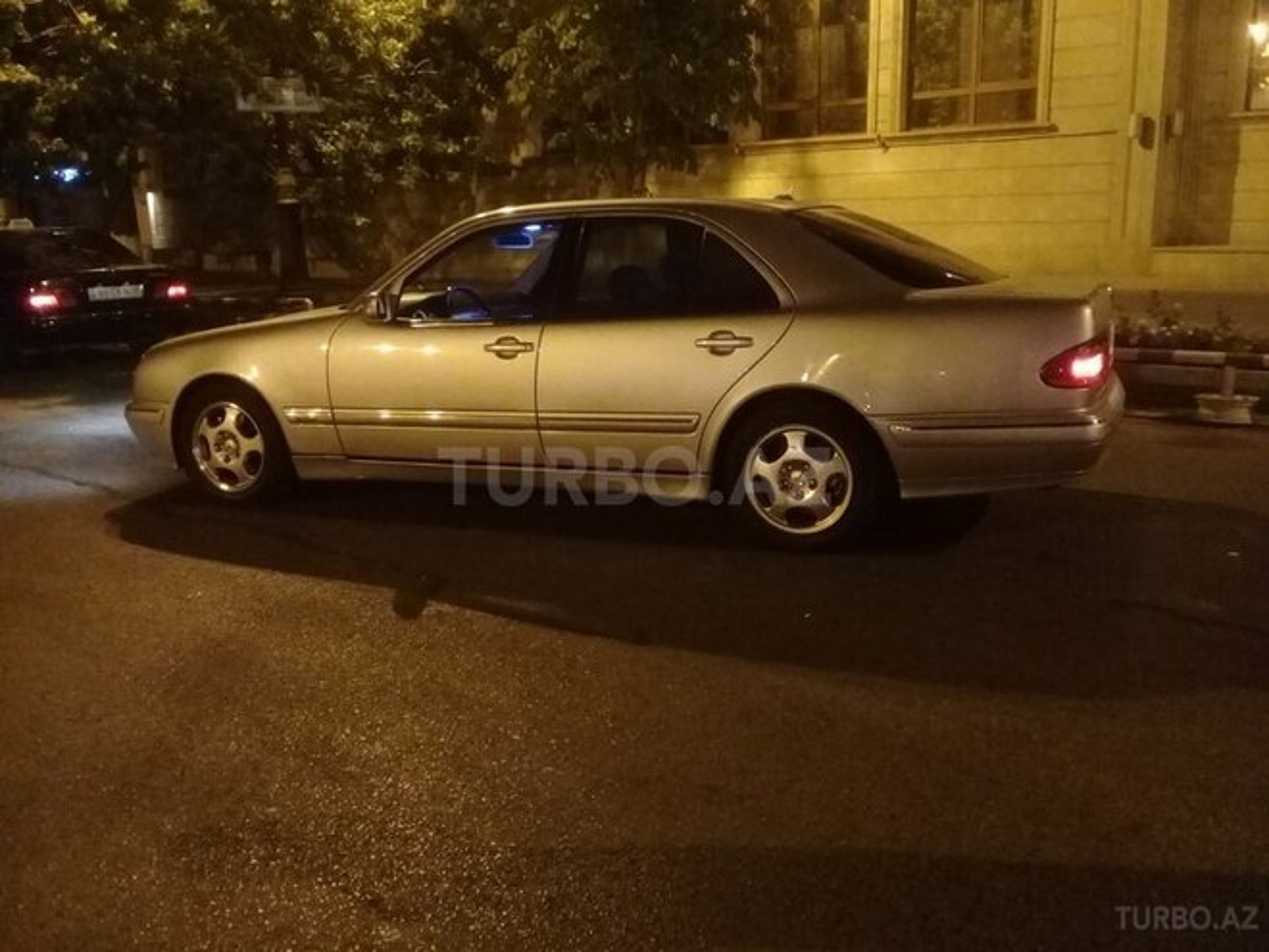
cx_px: 634
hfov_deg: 58.4
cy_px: 476
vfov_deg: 45.4
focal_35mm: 31
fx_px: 1136
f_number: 2.2
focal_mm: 3.3
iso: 640
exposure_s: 1/17
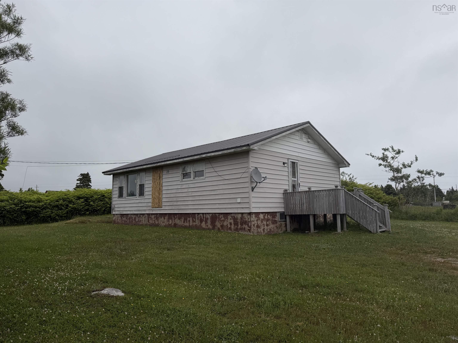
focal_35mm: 24
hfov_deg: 71.6
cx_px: 229
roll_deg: +0.6
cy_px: 172
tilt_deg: +6.0
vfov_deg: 56.8
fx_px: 318
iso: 80
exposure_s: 1/10309
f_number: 1.78
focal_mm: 6.76
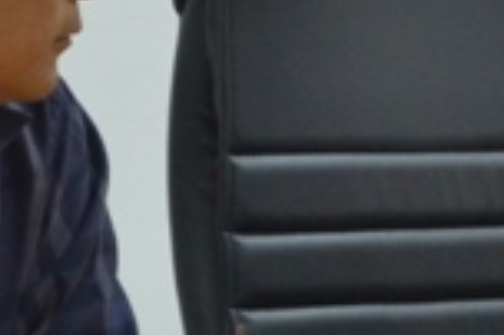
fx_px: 4965
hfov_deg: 5.8
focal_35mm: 355
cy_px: 209
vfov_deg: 3.9
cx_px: 610
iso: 1000
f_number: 5.3
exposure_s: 1/30
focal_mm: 48
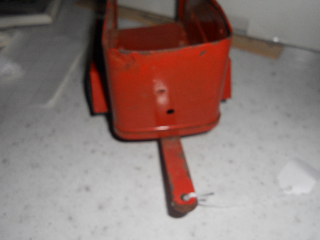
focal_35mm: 32
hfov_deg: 56.8
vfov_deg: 44.2
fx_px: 296
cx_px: 160
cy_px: 120
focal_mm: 5.8
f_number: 8.8
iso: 80
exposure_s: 1/25
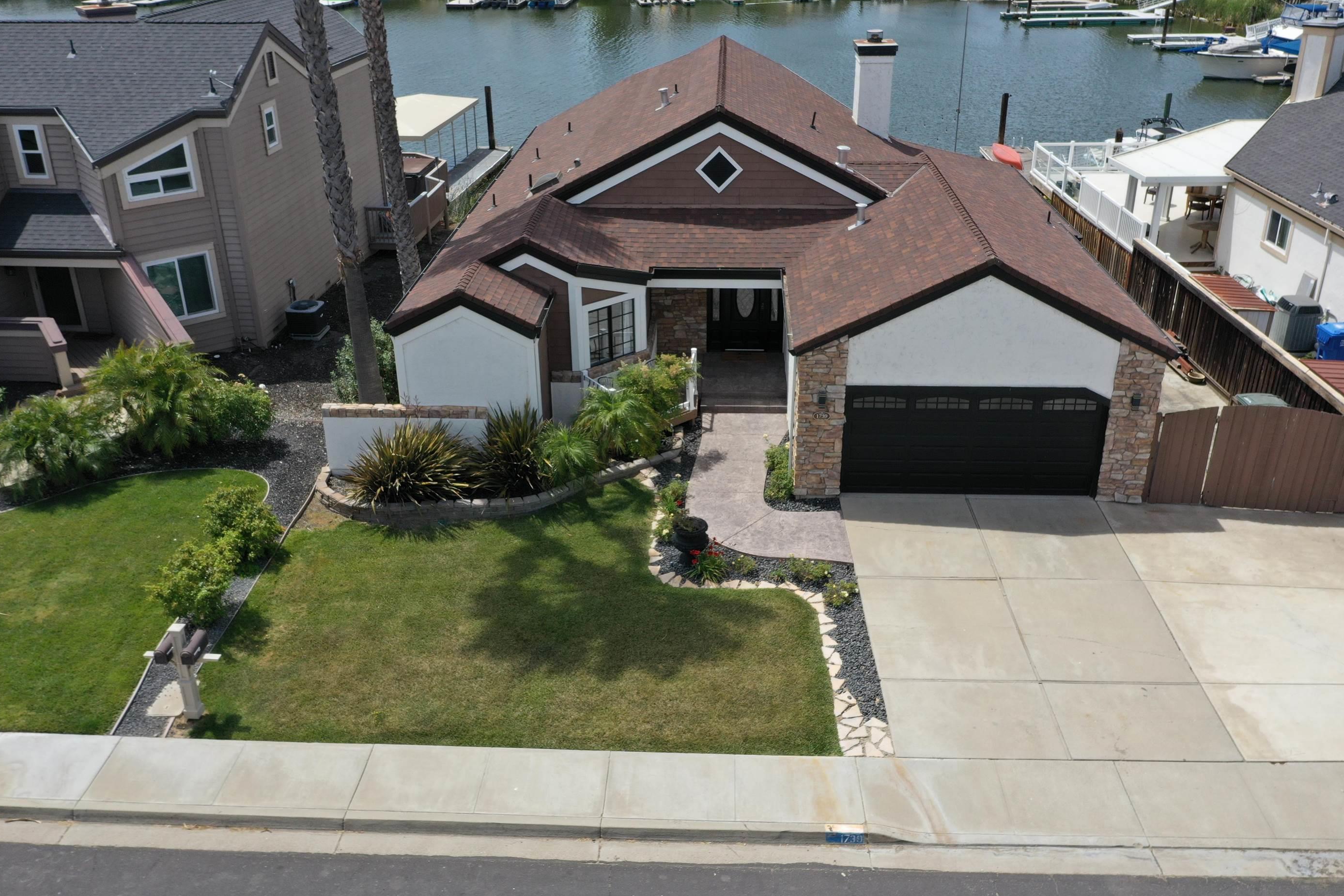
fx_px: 1157
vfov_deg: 42.3
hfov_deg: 60.3
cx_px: 678
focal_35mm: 31
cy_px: 448
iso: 100
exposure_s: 1/500
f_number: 5.6
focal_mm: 10.26
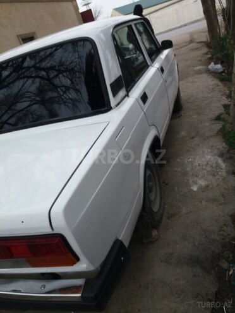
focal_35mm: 28
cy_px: 156
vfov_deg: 63.4
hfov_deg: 49.7
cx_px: 118
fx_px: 253
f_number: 1.9
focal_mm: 3.7
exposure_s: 1/694
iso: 64
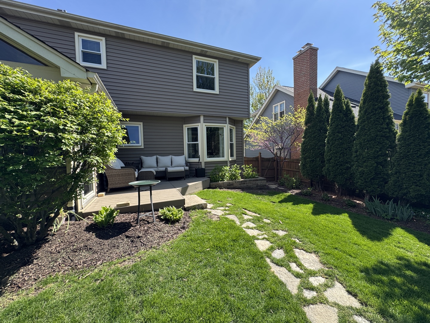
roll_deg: +0.7
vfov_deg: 85.7
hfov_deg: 102.1
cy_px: 162
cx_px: 215
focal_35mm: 14
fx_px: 174
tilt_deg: -3.3
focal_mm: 2.22
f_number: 2.2
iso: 40
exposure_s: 1/600
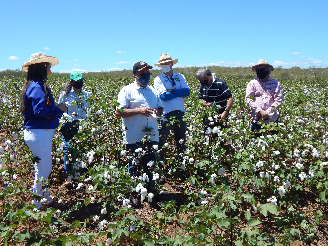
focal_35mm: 31
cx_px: 164
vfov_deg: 45.4
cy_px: 123
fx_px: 294
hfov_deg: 58.4
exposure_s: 1/400
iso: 125
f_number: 6.5
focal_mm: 5.6
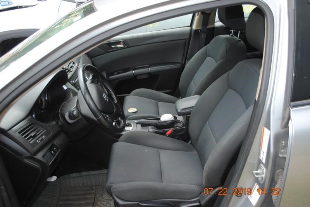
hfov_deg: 57.2
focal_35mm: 33
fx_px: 284
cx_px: 155
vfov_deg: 40.0
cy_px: 104
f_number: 3.8
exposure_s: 1/125
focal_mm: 22
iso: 110
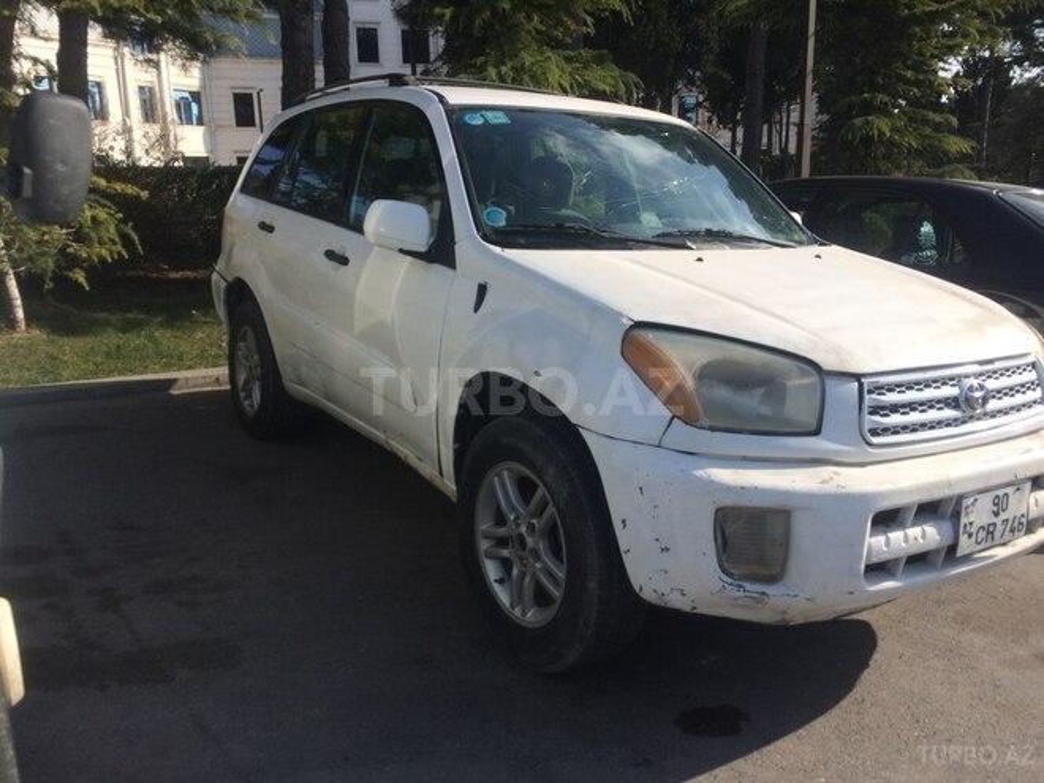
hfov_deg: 61.7
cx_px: 522
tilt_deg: -14.6
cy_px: 392
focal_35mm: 29
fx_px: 875
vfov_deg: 48.2
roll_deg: +2.6
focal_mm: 4.15
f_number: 2.2
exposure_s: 1/1709
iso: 32
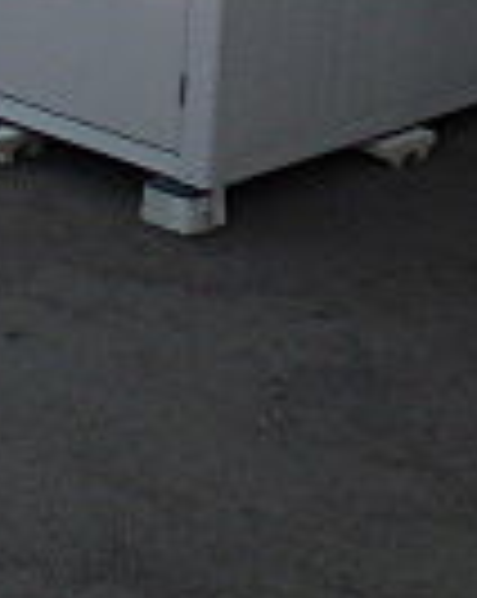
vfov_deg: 15.3
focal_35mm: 113
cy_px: -387
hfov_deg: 12.3
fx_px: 1999
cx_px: -432
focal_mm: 4.3
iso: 100
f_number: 2.8
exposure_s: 1/1000
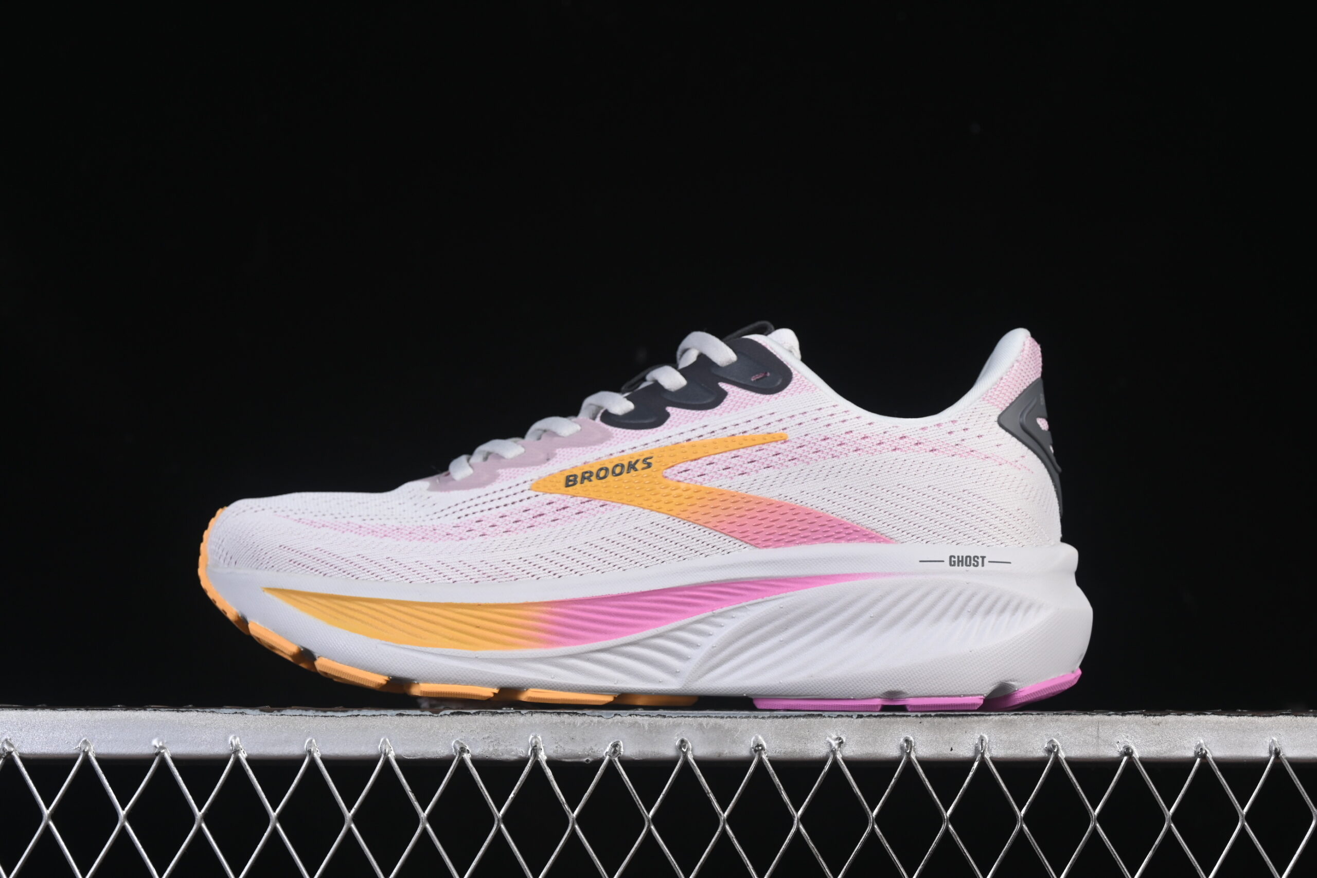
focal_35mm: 75
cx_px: 658
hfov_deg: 27.0
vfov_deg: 18.2
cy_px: 439
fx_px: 2744
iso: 160
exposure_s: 1/80
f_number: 8
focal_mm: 50
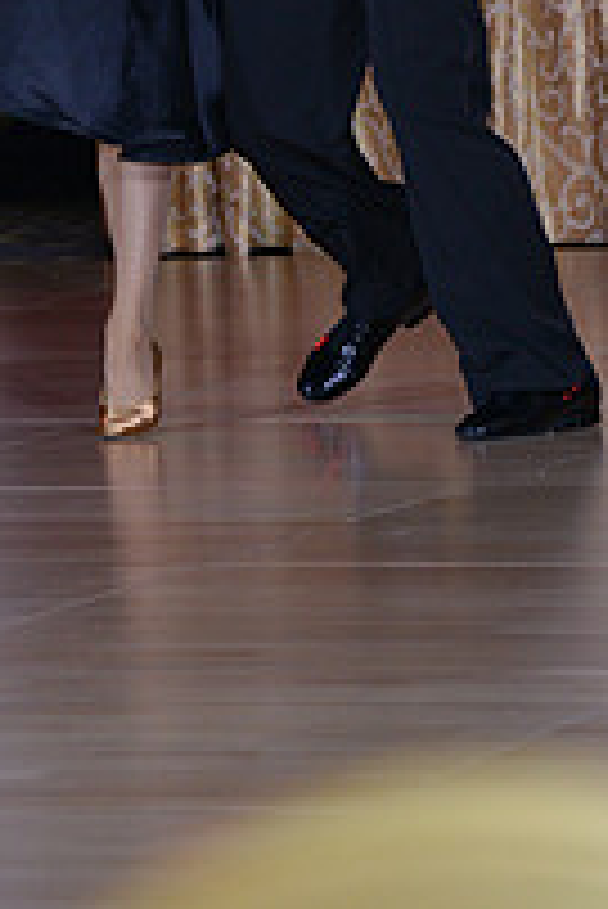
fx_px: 8699
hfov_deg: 4.0
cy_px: -320
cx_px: 137
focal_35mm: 344
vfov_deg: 5.9
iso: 1250
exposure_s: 1/250
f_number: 4.5
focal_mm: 120
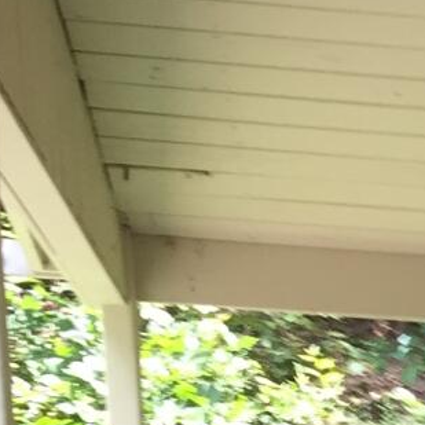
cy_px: 1293
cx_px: 927
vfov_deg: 8.7
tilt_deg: -11.0
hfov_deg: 9.6
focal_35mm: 166
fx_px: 2306
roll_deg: -1.3
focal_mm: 4.15
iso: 32
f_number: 2.2
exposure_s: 1/126
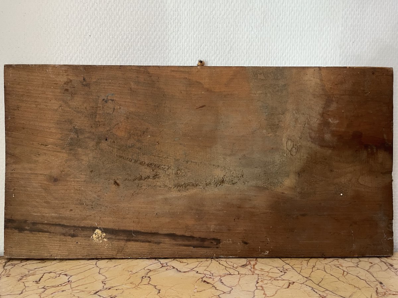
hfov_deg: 67.3
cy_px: 149
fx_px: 299
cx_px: 199
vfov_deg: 53.1
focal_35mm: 26
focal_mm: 5.1
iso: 125
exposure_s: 1/82
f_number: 1.6
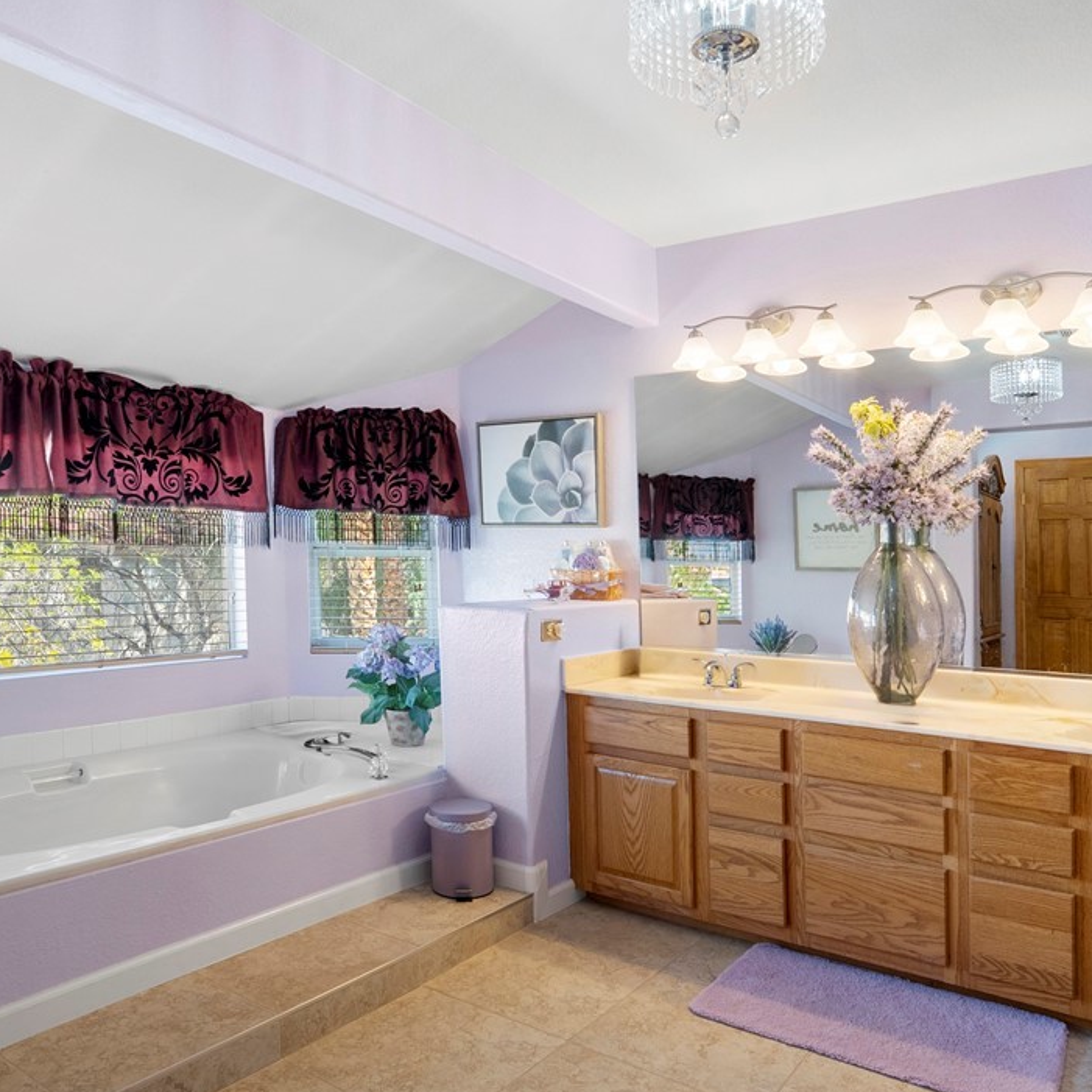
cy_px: 545
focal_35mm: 25
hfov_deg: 62.9
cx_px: 520
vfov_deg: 62.9
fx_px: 892
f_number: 9
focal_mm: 19
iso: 800
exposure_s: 1/8
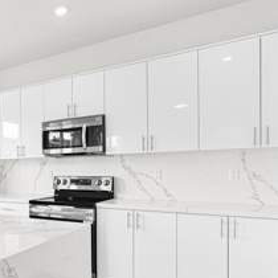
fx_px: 282
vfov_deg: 52.1
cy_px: 169
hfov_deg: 46.4
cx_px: 19
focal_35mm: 31
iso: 160
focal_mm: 16
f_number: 8
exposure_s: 1/30
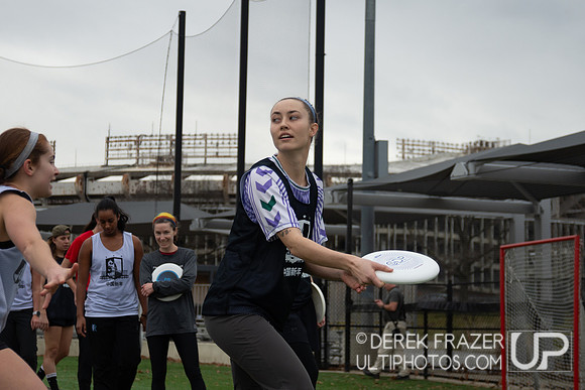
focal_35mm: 79
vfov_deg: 17.2
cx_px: 249
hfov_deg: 25.5
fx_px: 1291
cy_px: 182
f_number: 4.5
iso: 560
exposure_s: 1/1250
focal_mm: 58
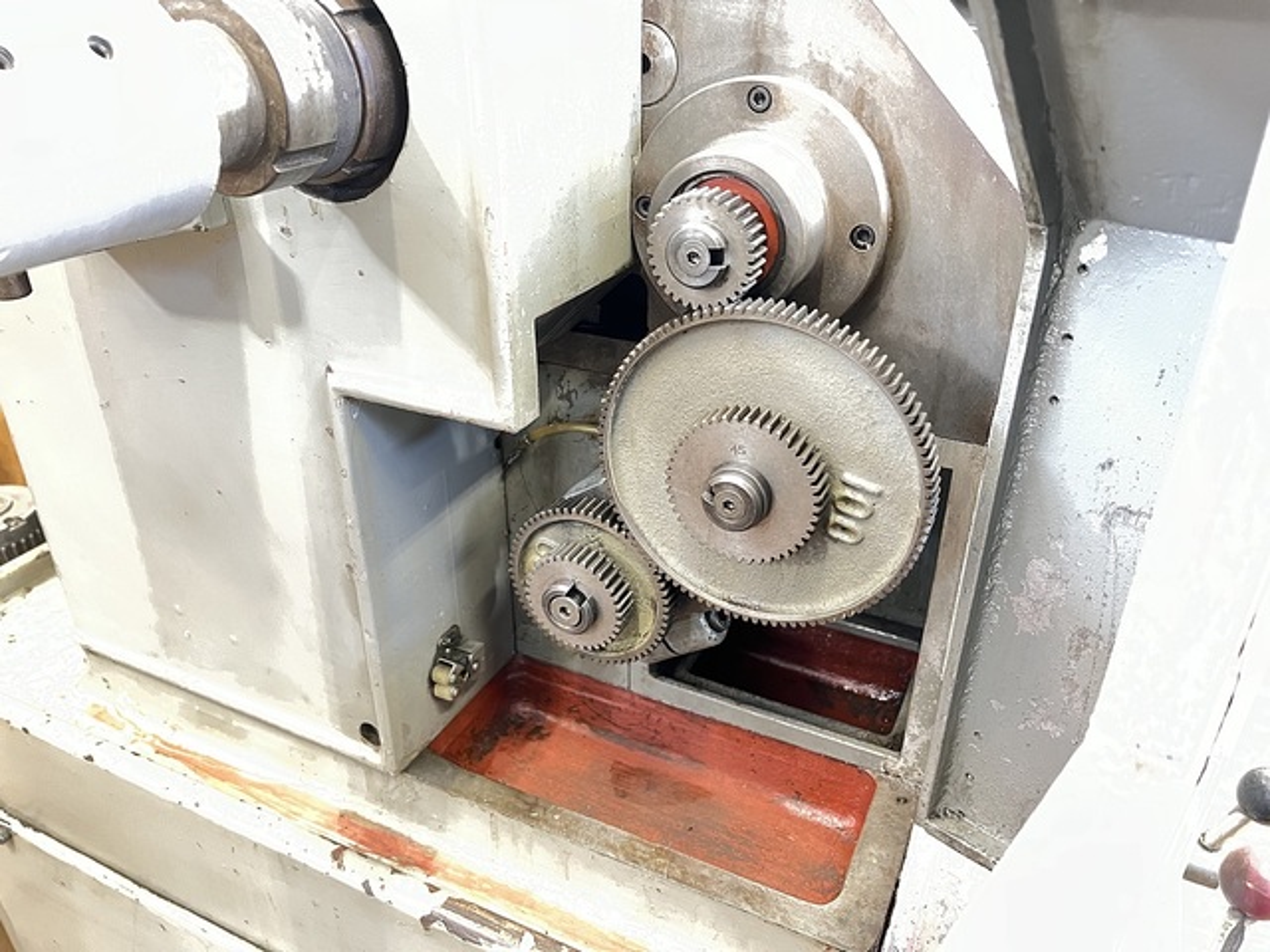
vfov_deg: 53.1
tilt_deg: -30.2
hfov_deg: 67.3
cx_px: 635
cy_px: 476
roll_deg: -0.2
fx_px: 954
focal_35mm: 26
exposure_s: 1/27
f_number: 1.5
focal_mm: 5.7
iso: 1000
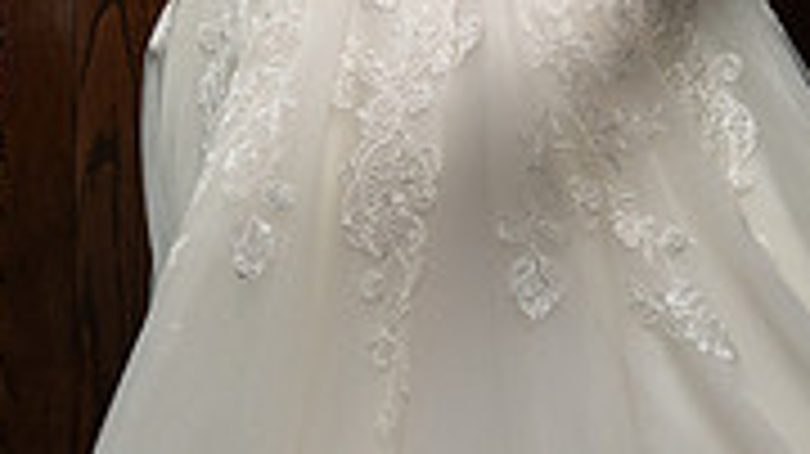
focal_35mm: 139
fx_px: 2984
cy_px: -370
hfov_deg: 15.4
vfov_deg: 8.4
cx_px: 502
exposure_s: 1/200
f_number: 5.6
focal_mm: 39
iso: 2000
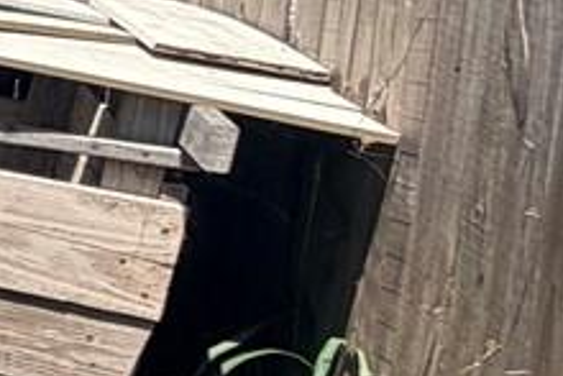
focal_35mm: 106
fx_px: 1659
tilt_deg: -7.3
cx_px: -1318
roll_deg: +1.4
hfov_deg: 10.1
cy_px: -23
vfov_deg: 12.7
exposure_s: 1/770
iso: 40
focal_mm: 2.22
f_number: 2.2
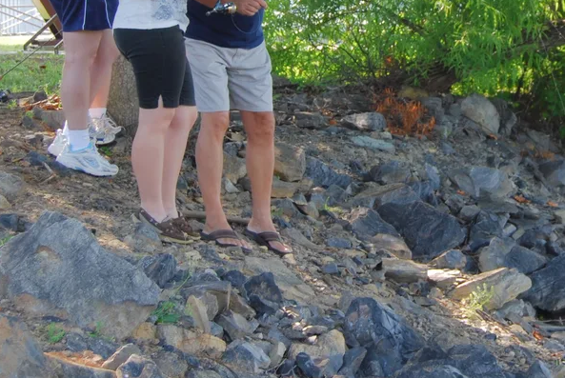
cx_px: 473
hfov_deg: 19.7
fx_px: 1603
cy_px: 38
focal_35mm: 102
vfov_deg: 13.3
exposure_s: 1/100
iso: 200
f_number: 5
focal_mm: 32
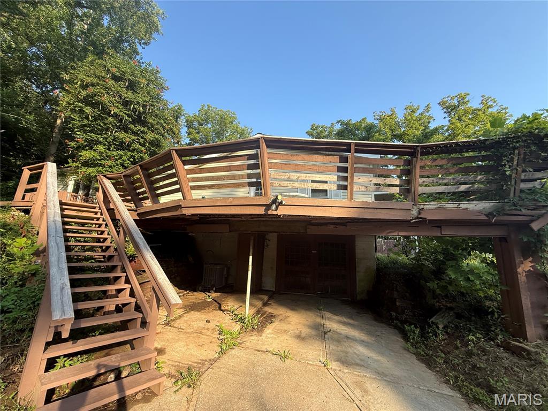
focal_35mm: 14
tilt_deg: +12.4
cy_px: 206
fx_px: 222
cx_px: 274
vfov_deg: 85.7
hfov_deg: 102.1
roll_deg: -2.4
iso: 50
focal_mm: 2.22
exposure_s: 1/540
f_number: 2.2
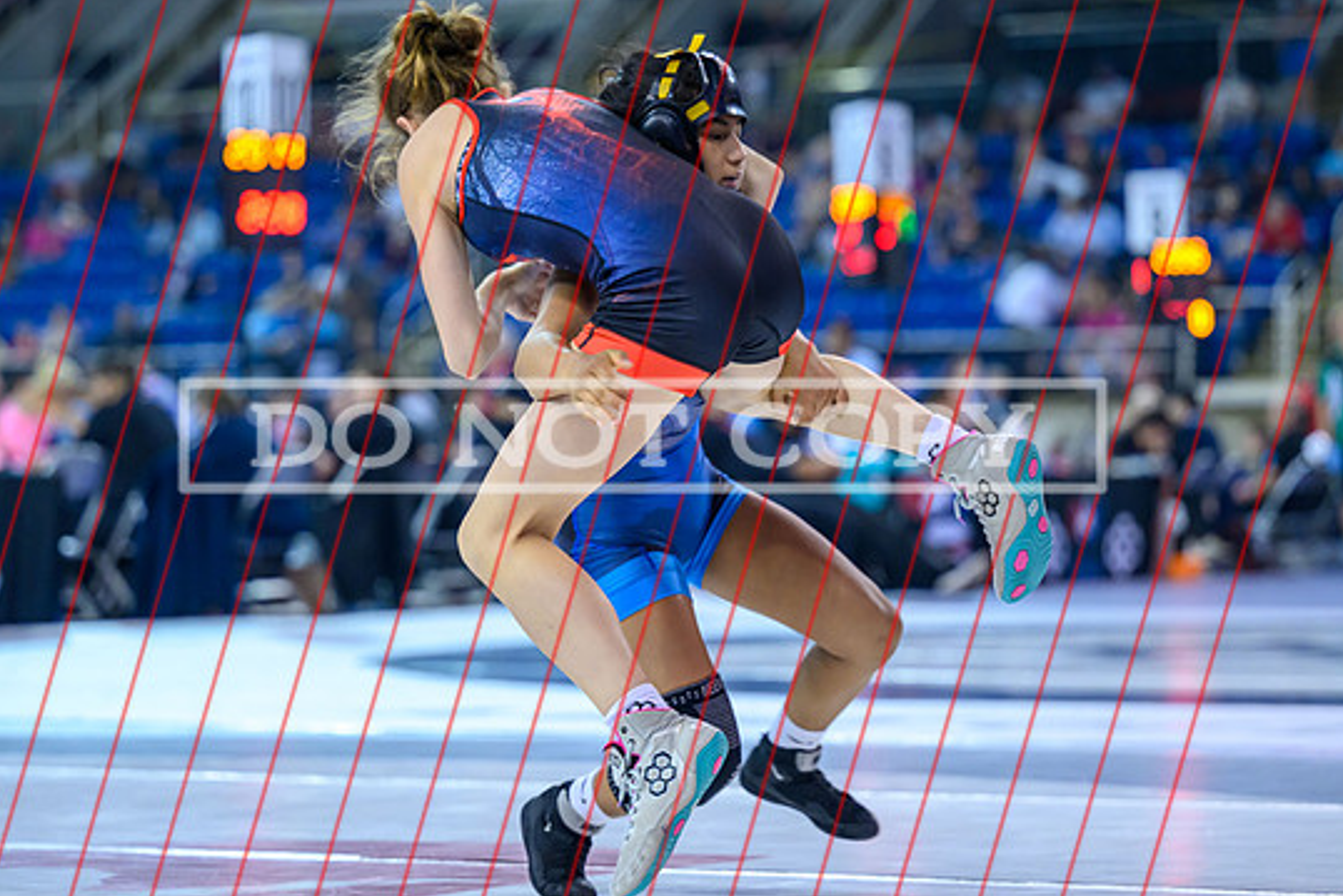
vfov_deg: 10.3
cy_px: 452
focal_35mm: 133
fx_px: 4963
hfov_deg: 15.4
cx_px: 621
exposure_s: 1/800
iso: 2500
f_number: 2.8
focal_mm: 110
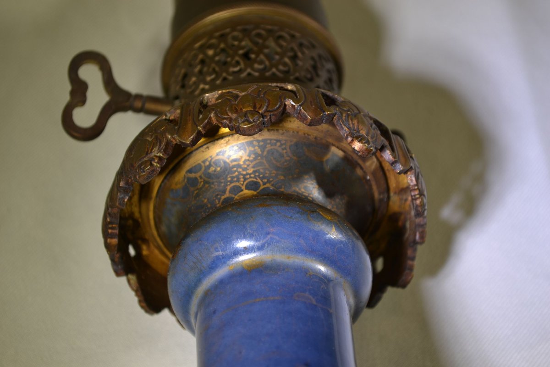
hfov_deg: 26.0
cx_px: 275
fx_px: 1192
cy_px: 184
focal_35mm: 78
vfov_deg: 17.5
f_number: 5.6
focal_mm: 52
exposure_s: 1/125
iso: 100
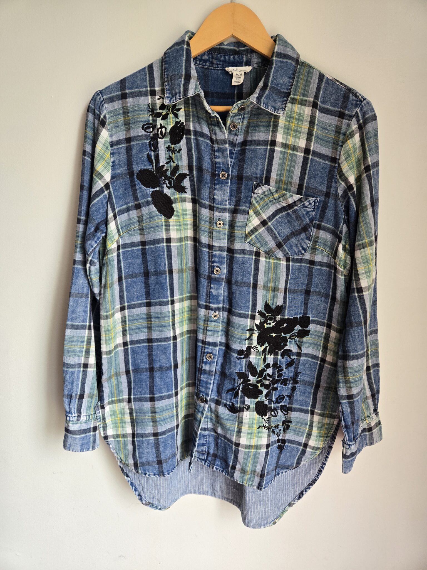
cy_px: 285
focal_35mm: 23
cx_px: 214
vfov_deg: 73.9
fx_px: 378
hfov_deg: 58.9
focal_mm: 5.4
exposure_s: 1/120
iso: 250
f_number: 1.8
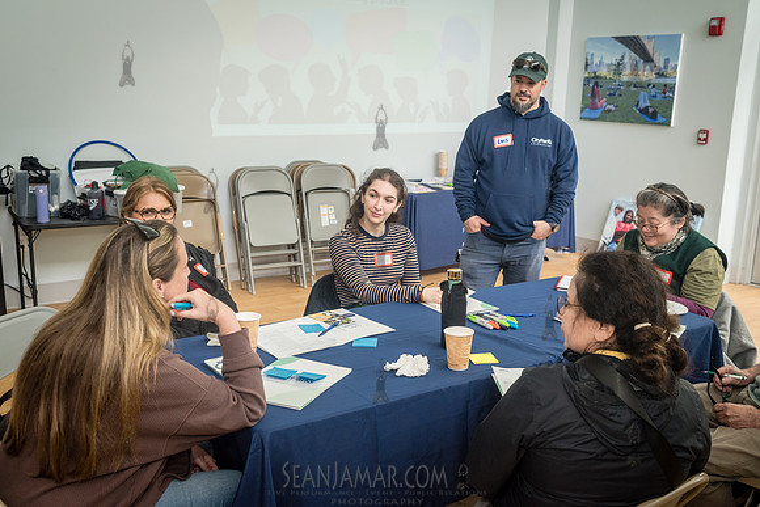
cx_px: 380
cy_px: 254
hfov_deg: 54.4
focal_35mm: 35
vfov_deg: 37.9
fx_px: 739
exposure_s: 1/200
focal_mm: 35
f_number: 5
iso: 1250
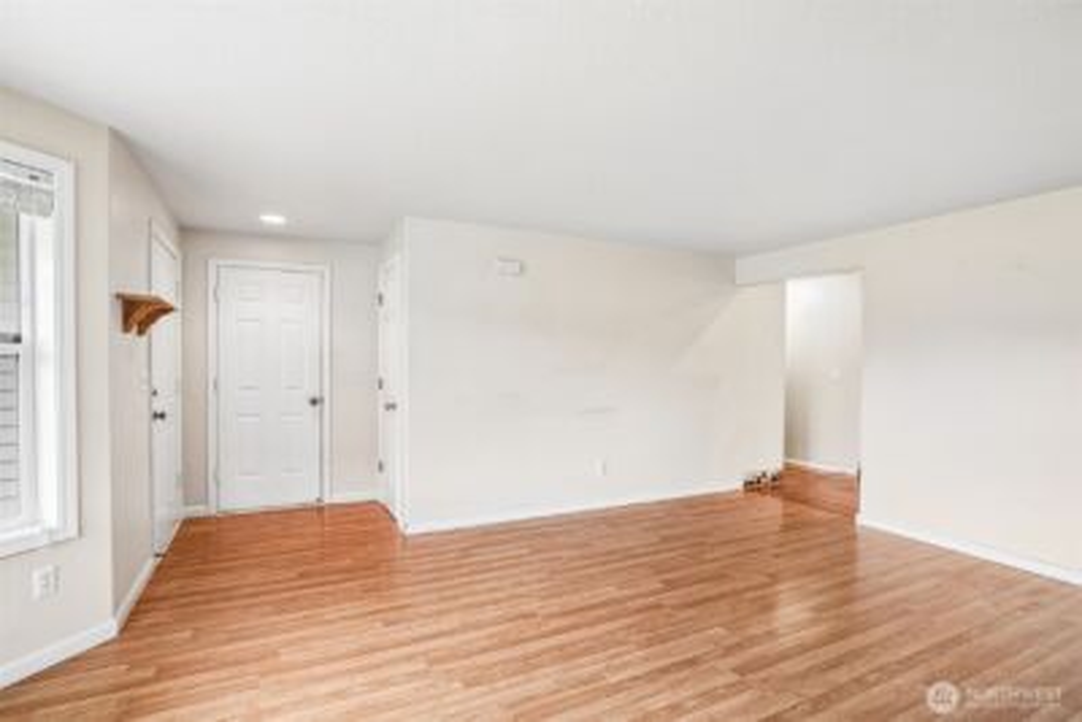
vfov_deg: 73.8
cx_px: 541
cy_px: 361
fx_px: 481
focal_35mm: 16
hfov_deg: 96.7
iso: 400
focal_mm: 16
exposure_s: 1/8
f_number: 8
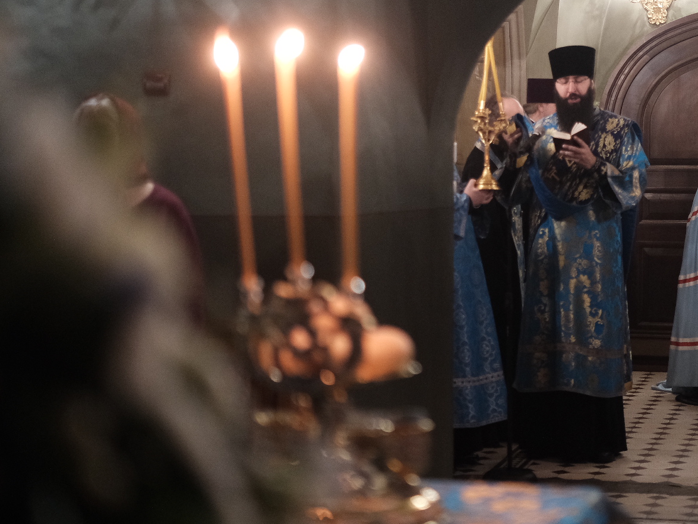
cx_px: 486
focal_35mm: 77
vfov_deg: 19.1
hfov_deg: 25.1
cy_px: 255
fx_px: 1553
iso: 2500
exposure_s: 1/80
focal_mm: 35
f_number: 1.4
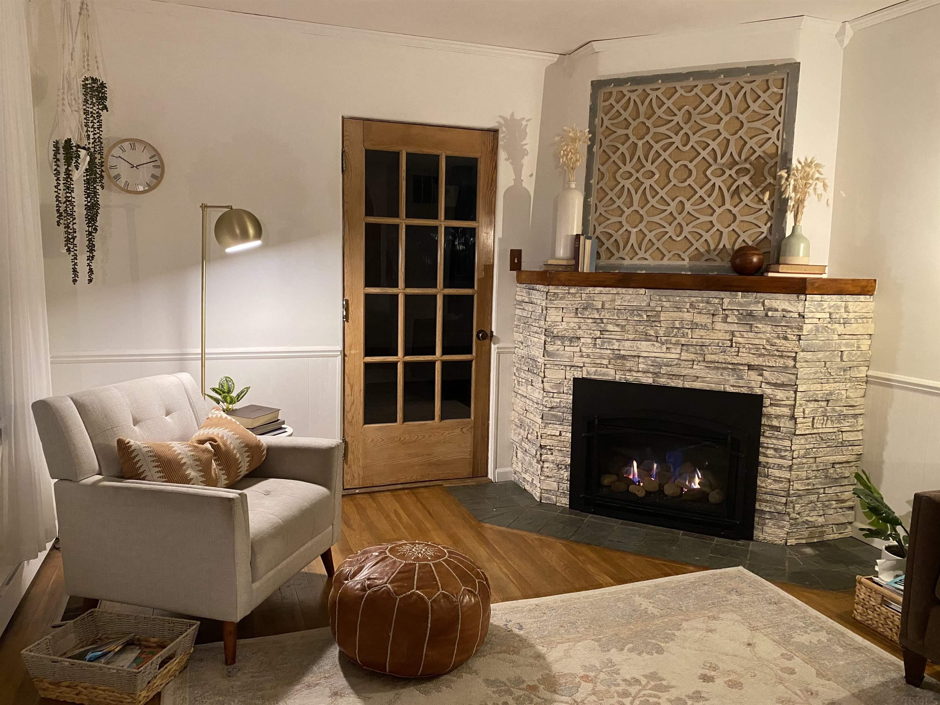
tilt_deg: -6.0
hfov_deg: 67.3
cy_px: 352
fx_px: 706
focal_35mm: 26
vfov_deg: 53.1
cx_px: 470
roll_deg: -1.8
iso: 500
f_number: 1.8
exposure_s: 1/40
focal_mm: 4.25
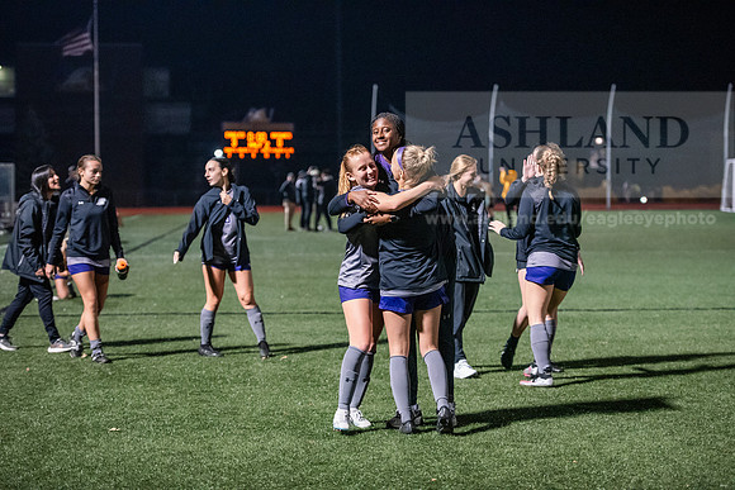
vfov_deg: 15.2
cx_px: 368
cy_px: 245
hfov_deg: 22.6
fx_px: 1838
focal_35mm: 90
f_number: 3.2
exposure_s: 1/800
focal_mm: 90
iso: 8000
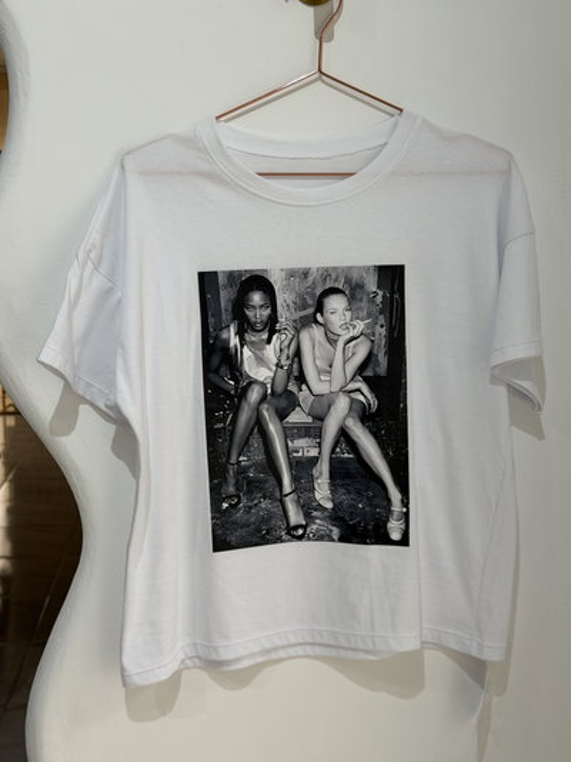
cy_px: 381
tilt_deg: -9.2
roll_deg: +0.8
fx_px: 1055
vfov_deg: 39.6
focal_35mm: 48
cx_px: 286
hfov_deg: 30.3
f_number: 1.78
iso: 64
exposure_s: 1/121
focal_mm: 6.76
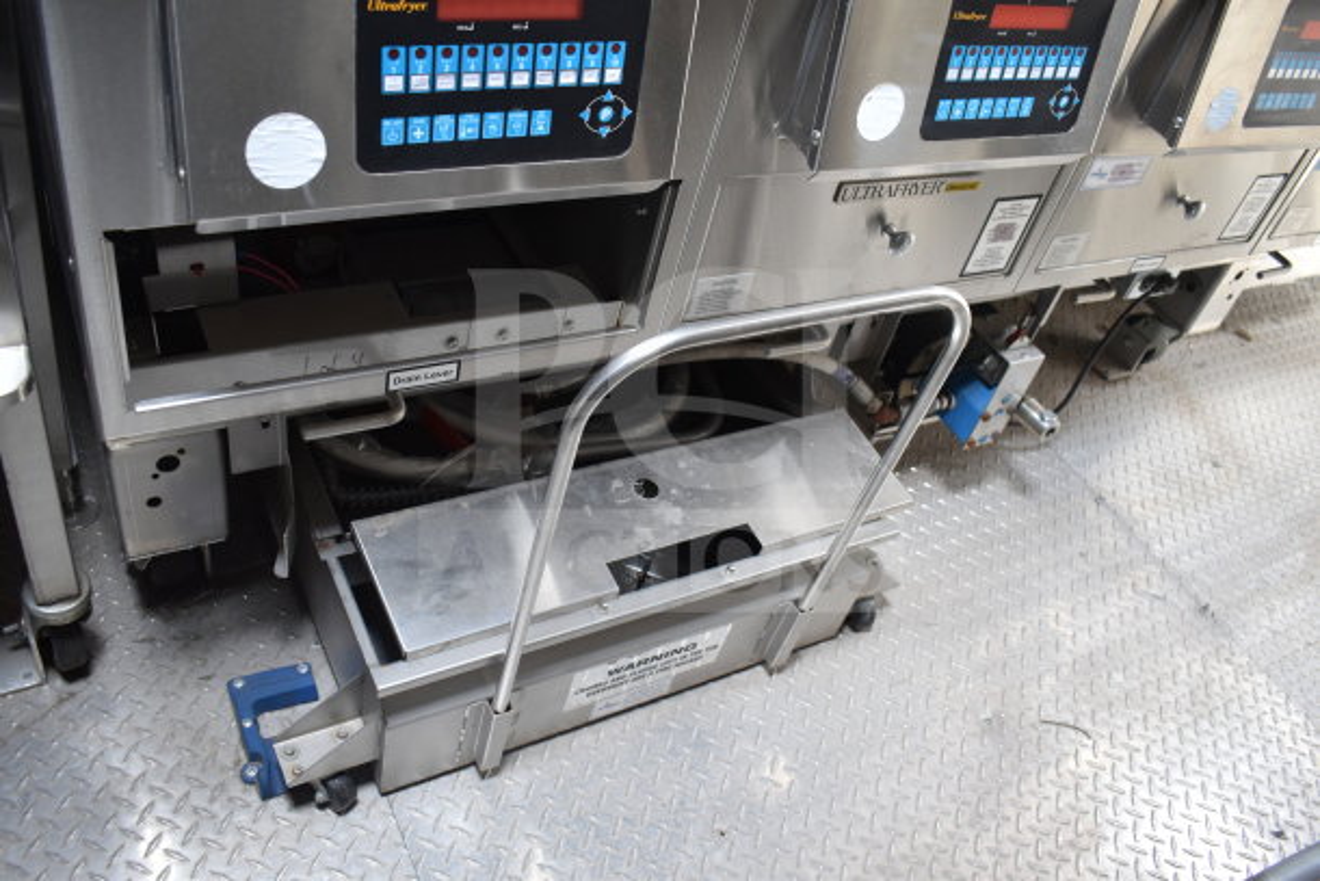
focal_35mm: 30
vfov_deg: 43.6
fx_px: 1100
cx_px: 660
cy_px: 440
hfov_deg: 61.9
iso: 640
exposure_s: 1/30
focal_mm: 20
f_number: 3.5
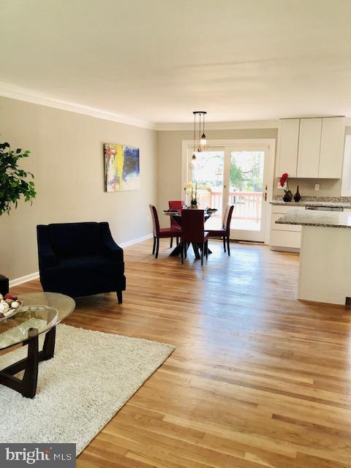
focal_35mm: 28
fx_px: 379
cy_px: 234
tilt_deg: -8.1
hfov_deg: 49.7
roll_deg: +0.0
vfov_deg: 63.4
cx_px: 176
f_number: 1.8
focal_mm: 3.99
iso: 25
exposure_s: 1/30
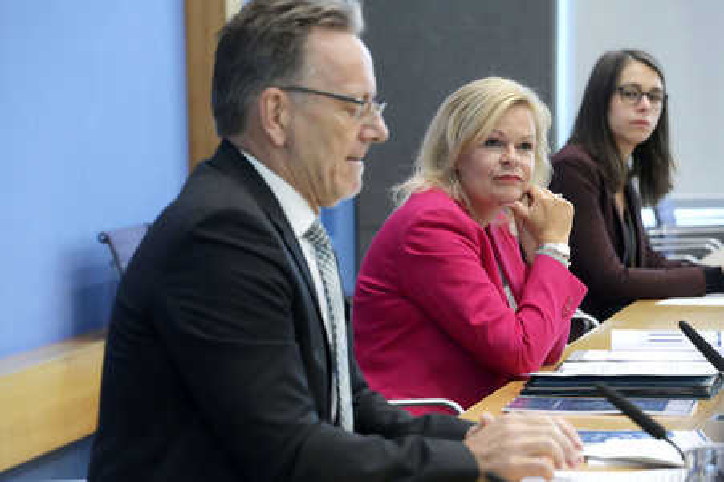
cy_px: 241
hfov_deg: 12.1
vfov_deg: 8.1
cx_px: 362
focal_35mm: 170
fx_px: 3416
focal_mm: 170
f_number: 6.3
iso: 4000
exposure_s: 1/400
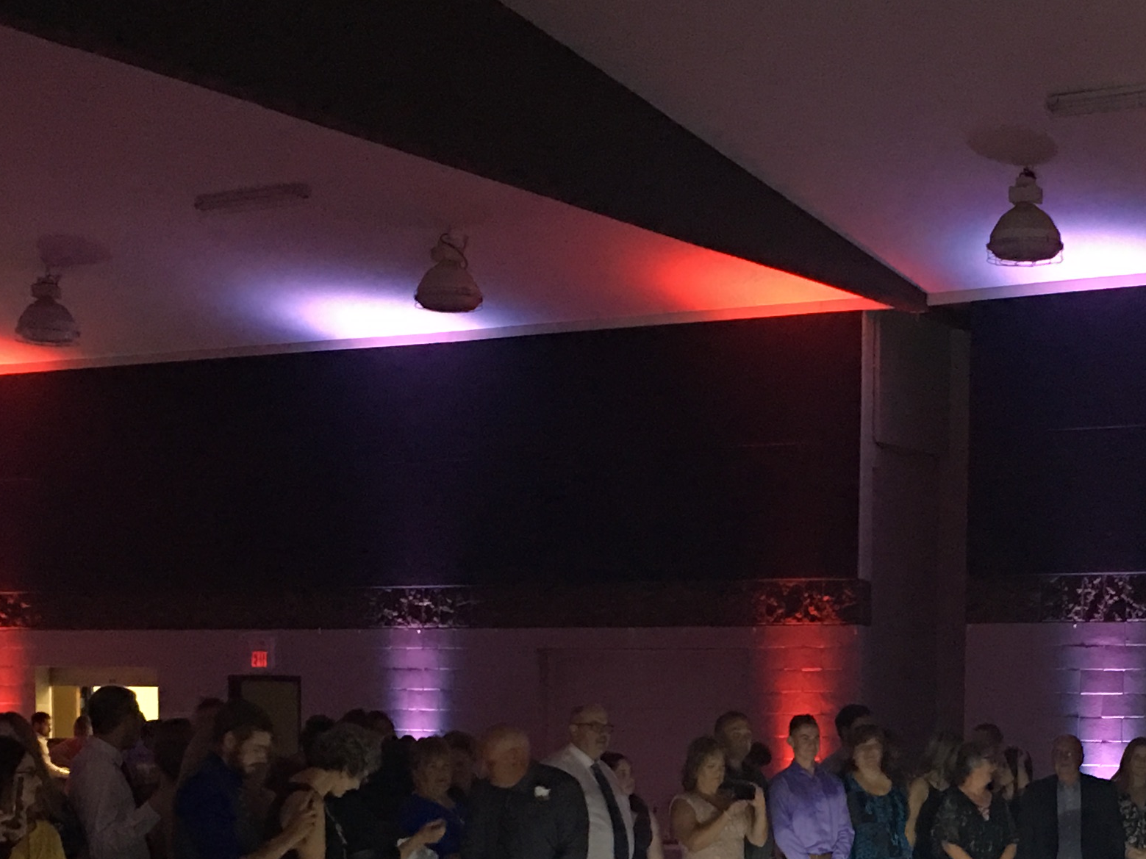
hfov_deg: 25.5
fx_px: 2483
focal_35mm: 75
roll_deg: -1.6
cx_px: 924
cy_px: 957
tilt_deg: -4.7
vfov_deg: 18.8
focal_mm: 4.15
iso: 100
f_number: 2.2
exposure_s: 1/15
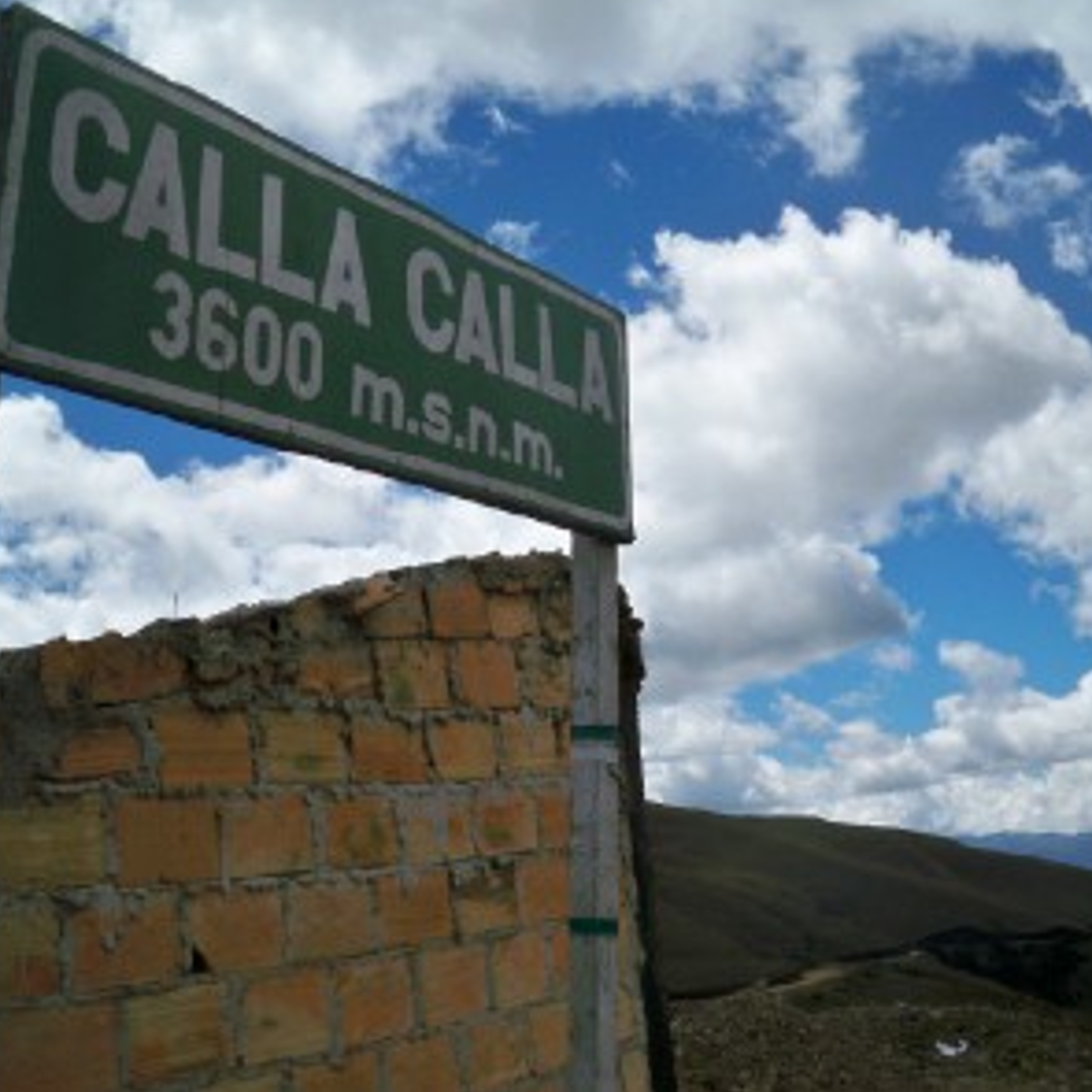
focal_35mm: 42
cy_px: 544
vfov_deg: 40.0
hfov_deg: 39.9
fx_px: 1499
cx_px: 633
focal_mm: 6.3
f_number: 4.7
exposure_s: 1/1600
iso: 125
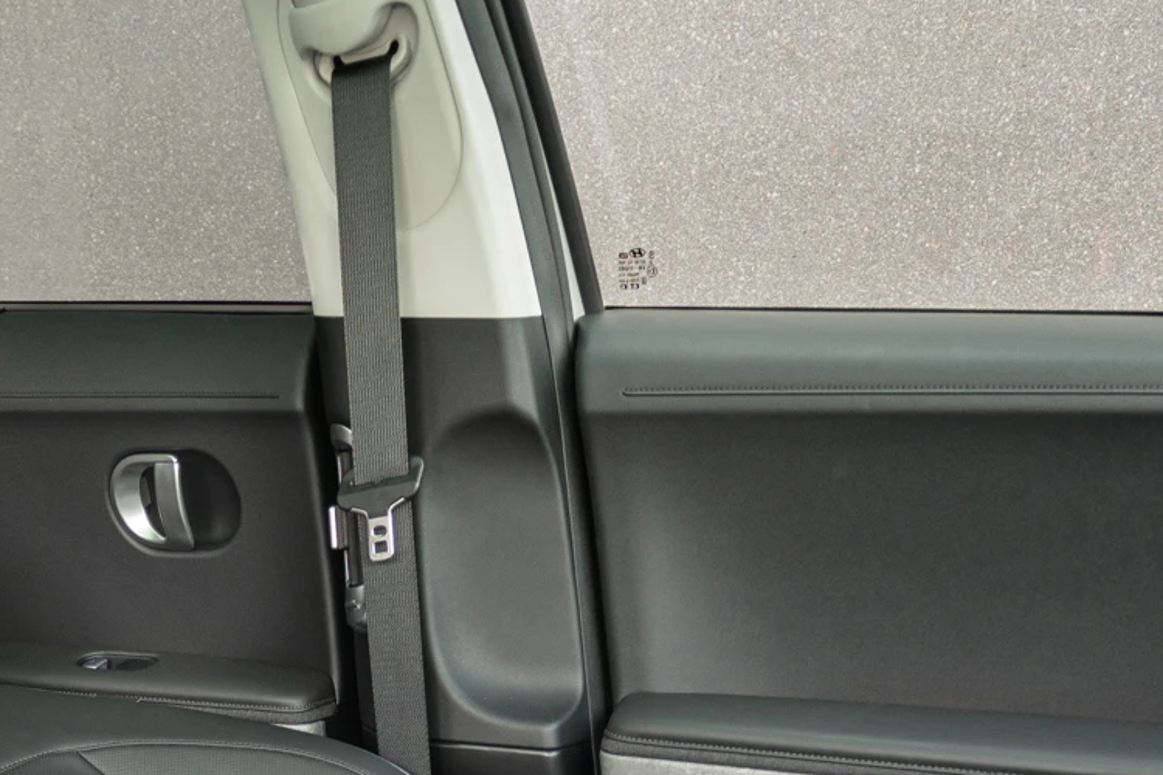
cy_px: 1351
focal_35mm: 56
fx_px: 1809
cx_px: 209
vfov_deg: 19.1
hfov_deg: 34.4
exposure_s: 1/40
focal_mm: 14
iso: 400
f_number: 4
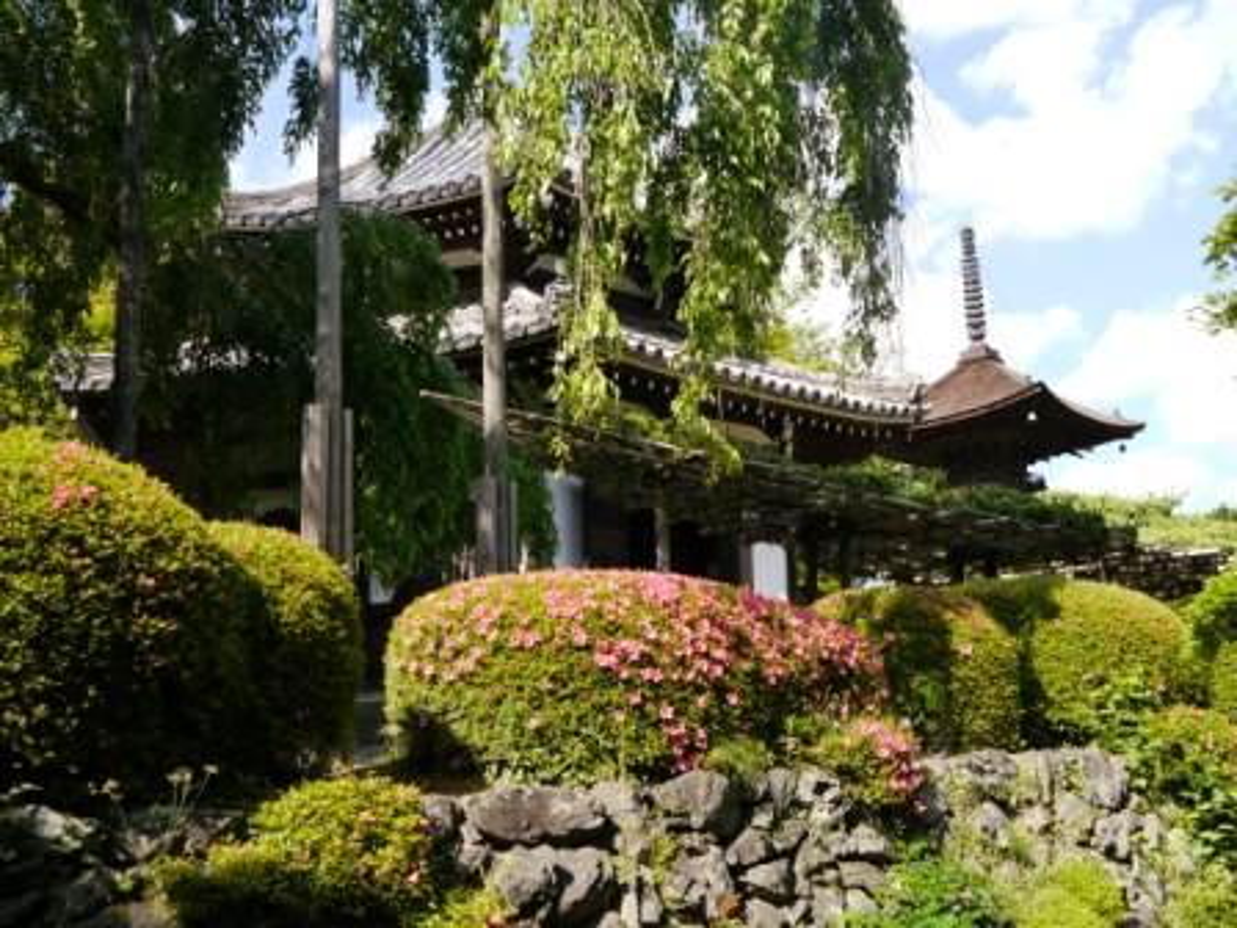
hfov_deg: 51.4
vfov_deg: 39.7
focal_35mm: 36
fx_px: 1286
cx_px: 618
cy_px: 464
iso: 160
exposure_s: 1/200
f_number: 6.3
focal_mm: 18
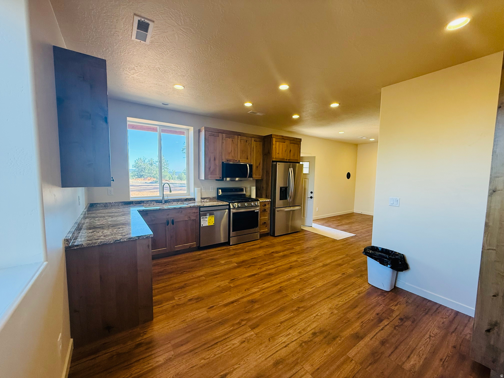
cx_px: 252
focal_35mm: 14
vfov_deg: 85.7
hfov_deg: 102.1
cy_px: 189
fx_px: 204
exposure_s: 1/120
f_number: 2.2
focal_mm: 2.22
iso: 200
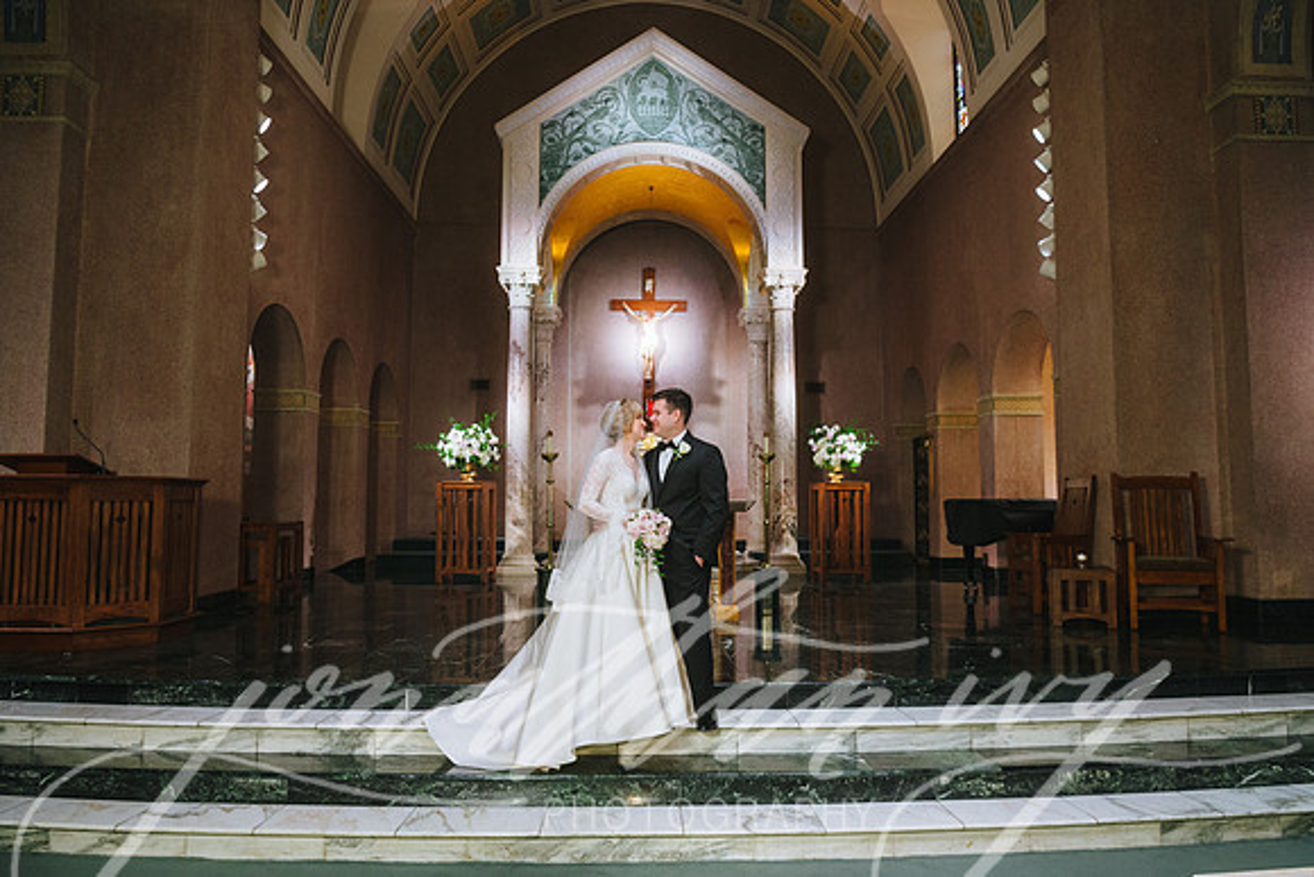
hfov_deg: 73.7
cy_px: 438
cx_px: 657
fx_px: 876
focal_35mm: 24
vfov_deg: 53.2
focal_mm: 24
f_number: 4
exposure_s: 1/250
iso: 1250
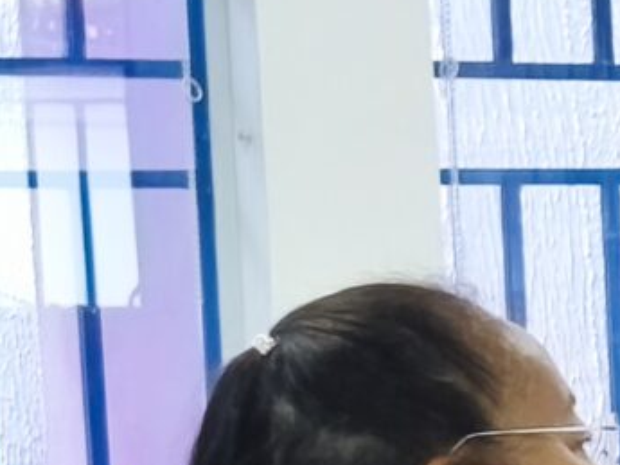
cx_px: 1603
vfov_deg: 5.1
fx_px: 5178
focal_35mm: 289
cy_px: 923
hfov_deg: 6.5
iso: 250
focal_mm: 4.94
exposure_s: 1/120
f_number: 1.5
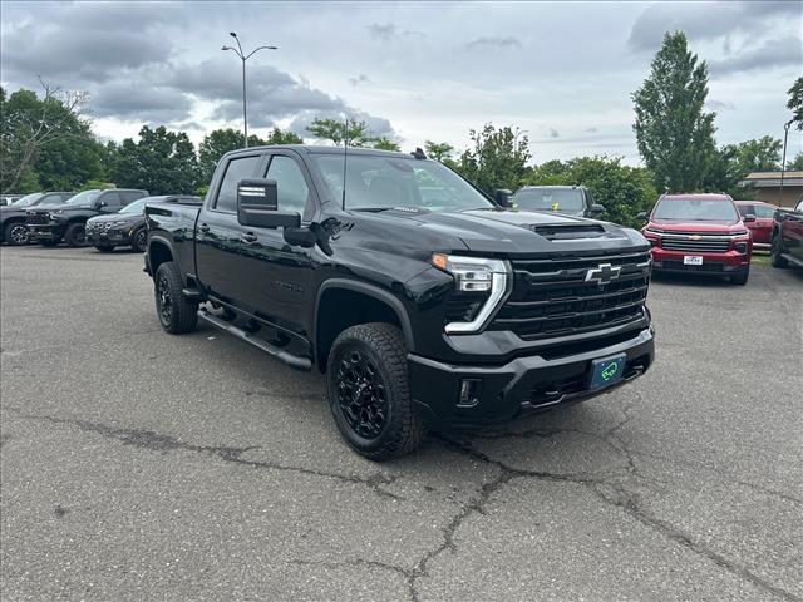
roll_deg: -0.3
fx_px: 557
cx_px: 402
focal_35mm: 24
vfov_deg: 56.8
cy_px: 301
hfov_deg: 71.6
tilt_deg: -9.1
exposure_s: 1/1256
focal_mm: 6.86
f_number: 1.78
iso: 80
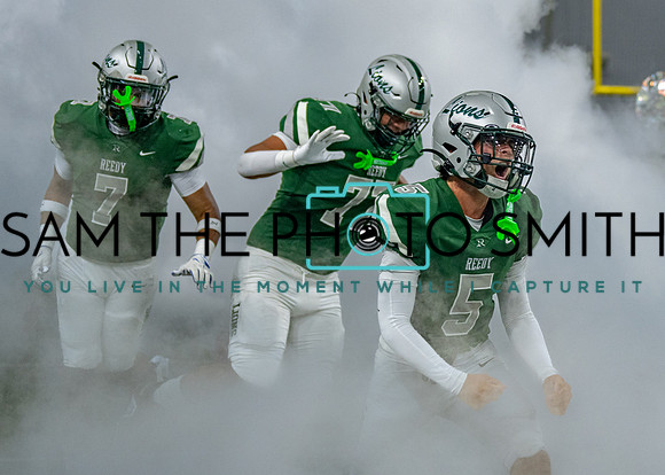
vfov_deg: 12.4
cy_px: 132
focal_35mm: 115
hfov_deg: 17.3
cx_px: 422
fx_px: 2176
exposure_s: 1/1250
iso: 1600
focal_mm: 70
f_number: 2.8
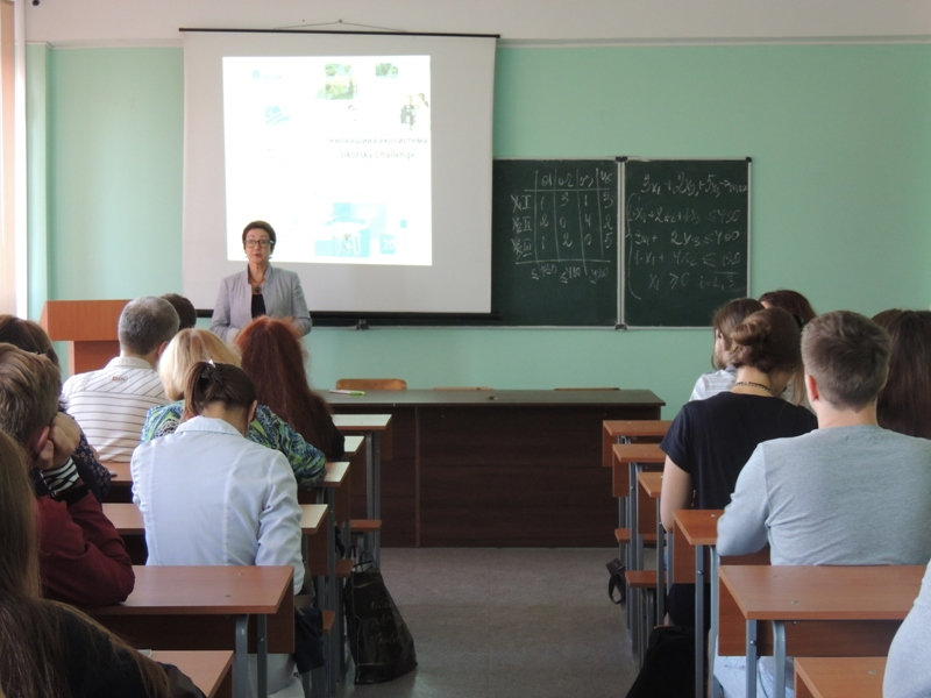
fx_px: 1883
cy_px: 349
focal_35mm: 70
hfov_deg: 27.8
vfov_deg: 21.0
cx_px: 466
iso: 400
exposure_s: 1/20
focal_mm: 12.4
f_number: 3.9
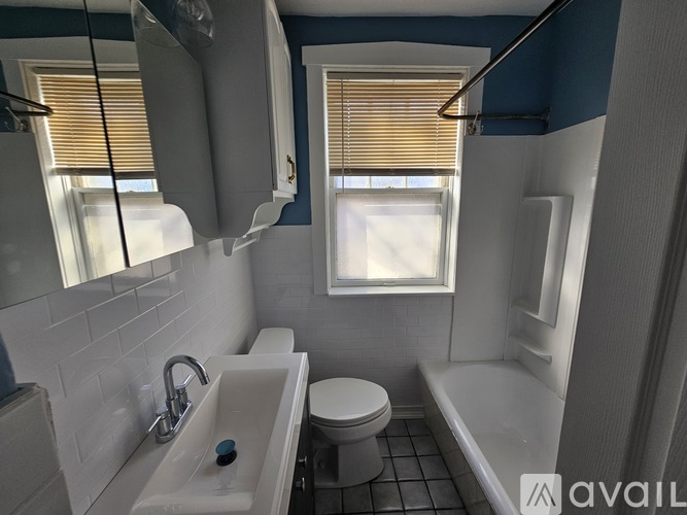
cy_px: 258
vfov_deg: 89.9
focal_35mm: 13
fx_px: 258
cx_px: 344
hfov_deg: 106.2
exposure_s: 1/60
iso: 64
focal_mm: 2.2
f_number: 2.2
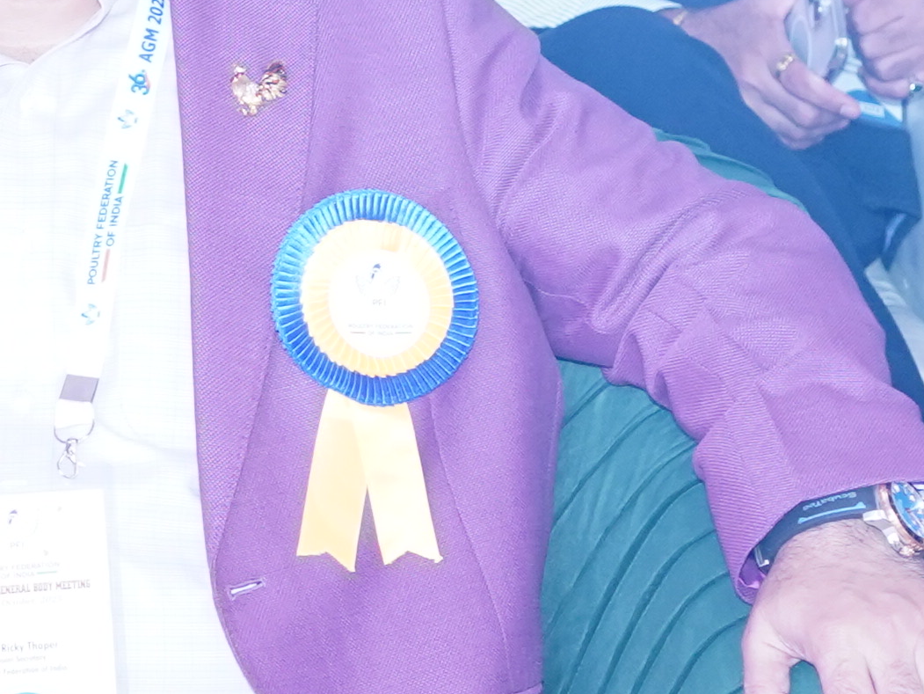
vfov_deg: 6.9
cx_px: -91
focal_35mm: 214
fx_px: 5714
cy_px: 275
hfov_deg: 9.2
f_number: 4
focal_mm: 39
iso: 2000
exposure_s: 1/100
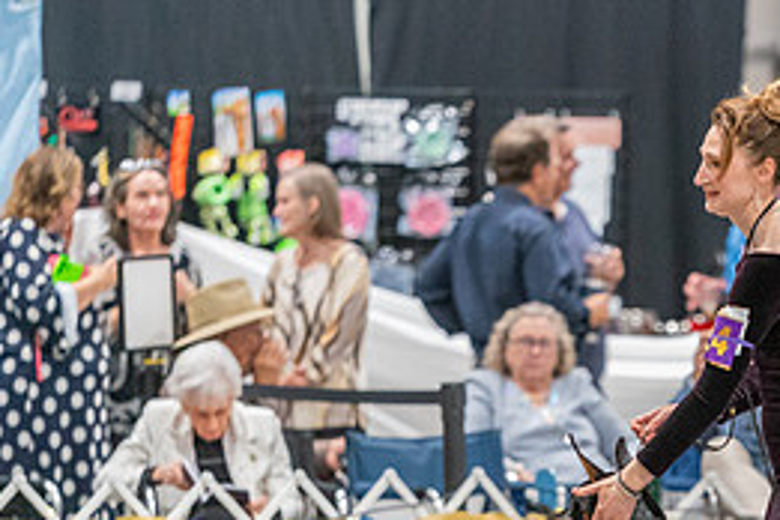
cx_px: 672
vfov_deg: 3.1
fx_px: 9619
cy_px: 507
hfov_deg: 4.6
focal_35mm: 444
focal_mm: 200
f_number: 2.8
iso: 6400
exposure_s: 1/250
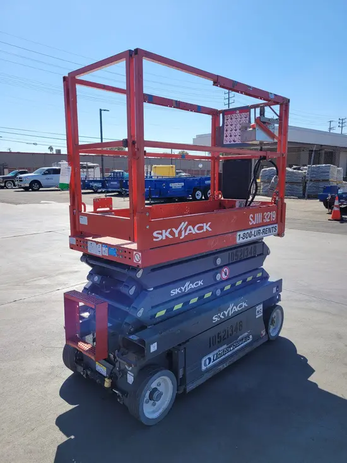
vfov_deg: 67.3
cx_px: 174
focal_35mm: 26
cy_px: 232
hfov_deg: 53.1
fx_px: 347
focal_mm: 5.4
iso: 40
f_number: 1.8
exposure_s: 1/2314
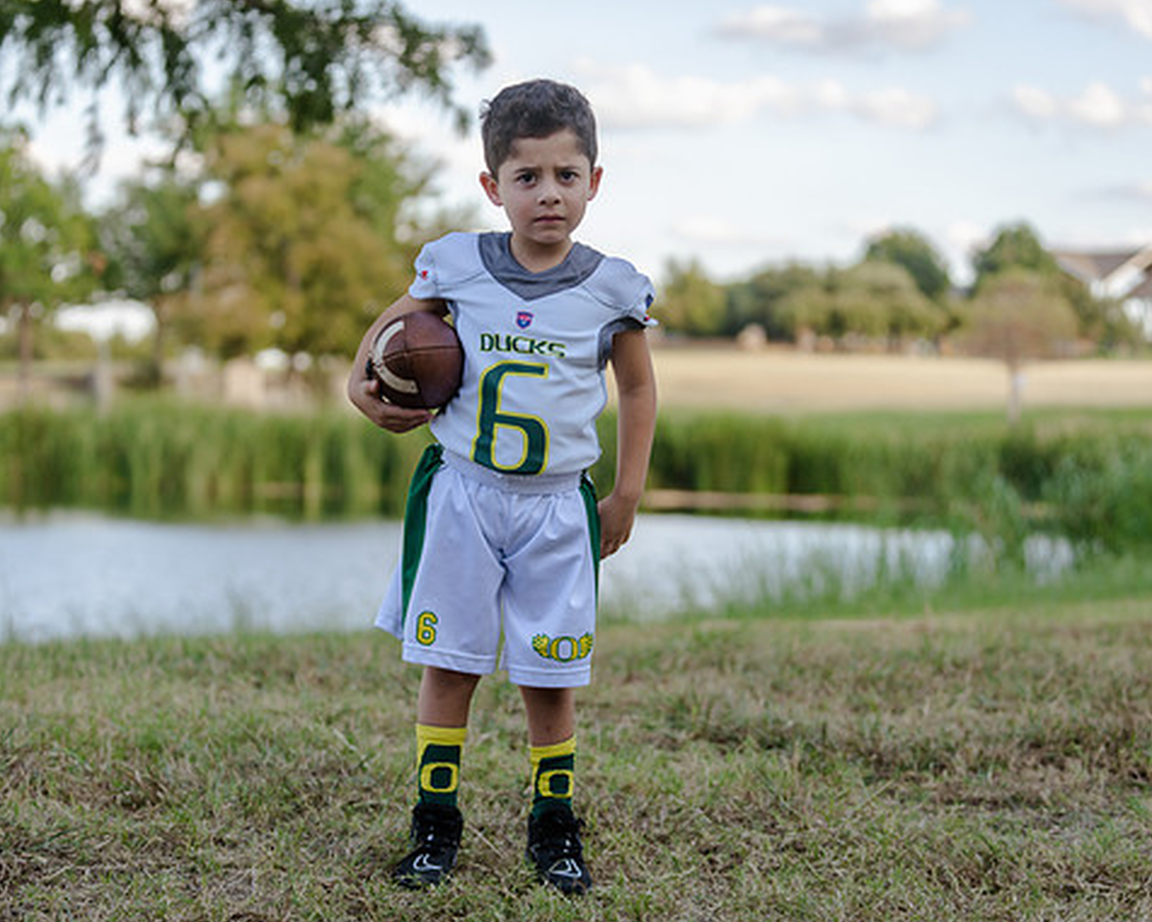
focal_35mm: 80
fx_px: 2728
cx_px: 542
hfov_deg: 23.8
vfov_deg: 19.2
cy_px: 461
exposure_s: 1/320
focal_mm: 70
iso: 125
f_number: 2.8
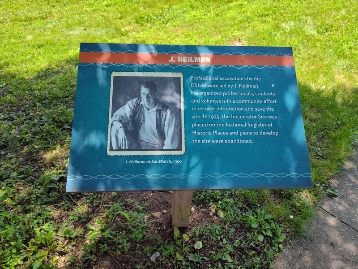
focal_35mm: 23
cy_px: 134
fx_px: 238
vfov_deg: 58.9
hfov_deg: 73.9
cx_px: 179
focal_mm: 5.56
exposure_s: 1/442
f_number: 1.8
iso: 100
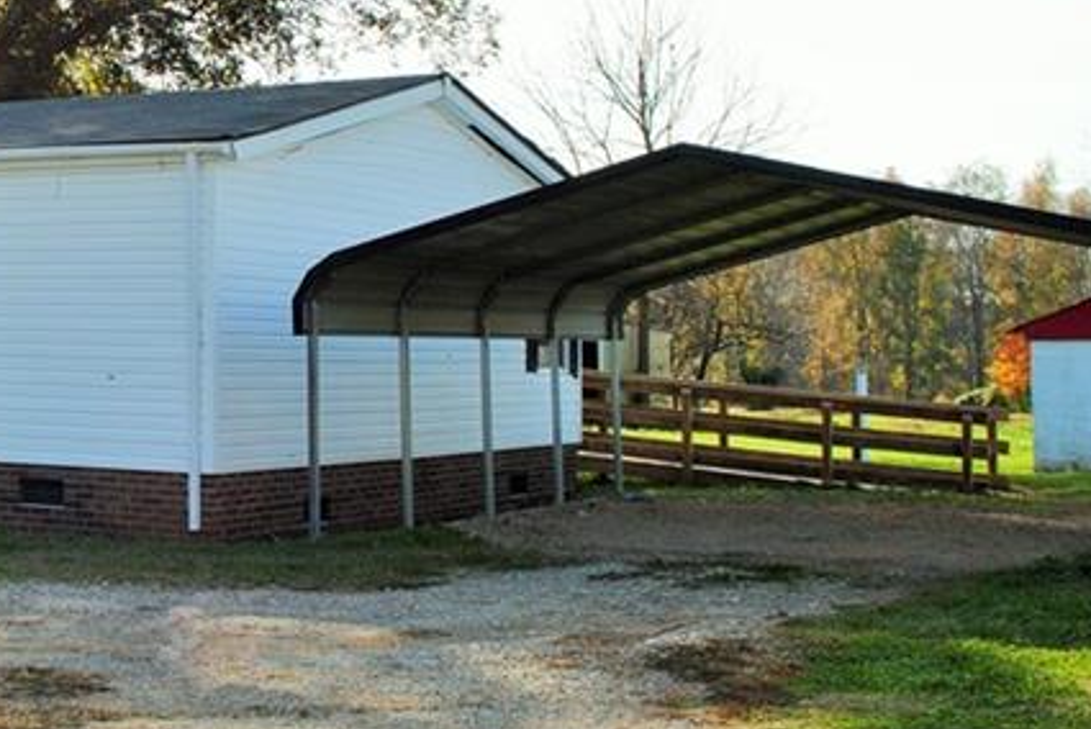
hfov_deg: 29.3
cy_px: 159
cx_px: 49
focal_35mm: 65
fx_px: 1971
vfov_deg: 20.7
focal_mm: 18
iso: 100
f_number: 7.1
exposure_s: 1/200
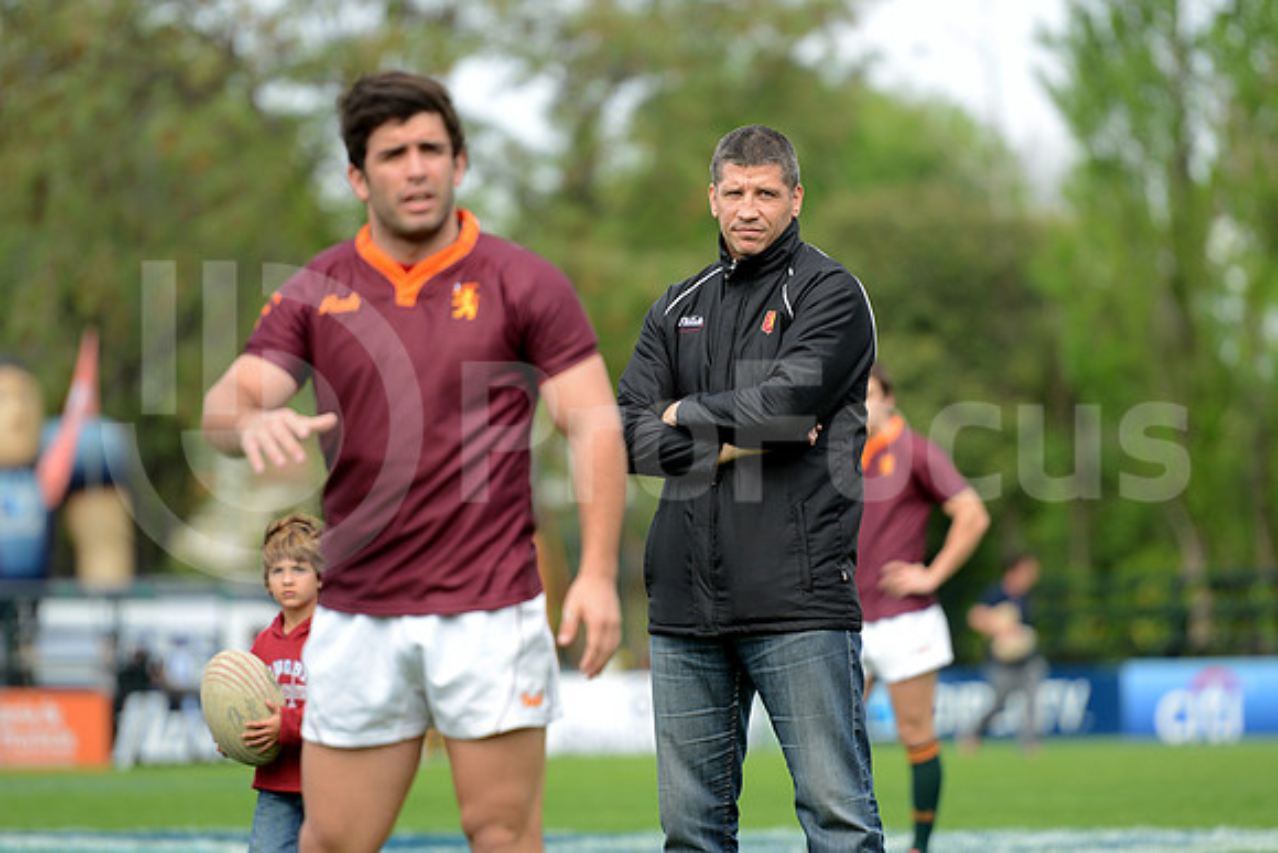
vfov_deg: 7.0
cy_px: 426
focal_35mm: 195
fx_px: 6924
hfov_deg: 10.5
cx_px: 639
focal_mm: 195
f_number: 2.8
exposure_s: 1/800
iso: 250
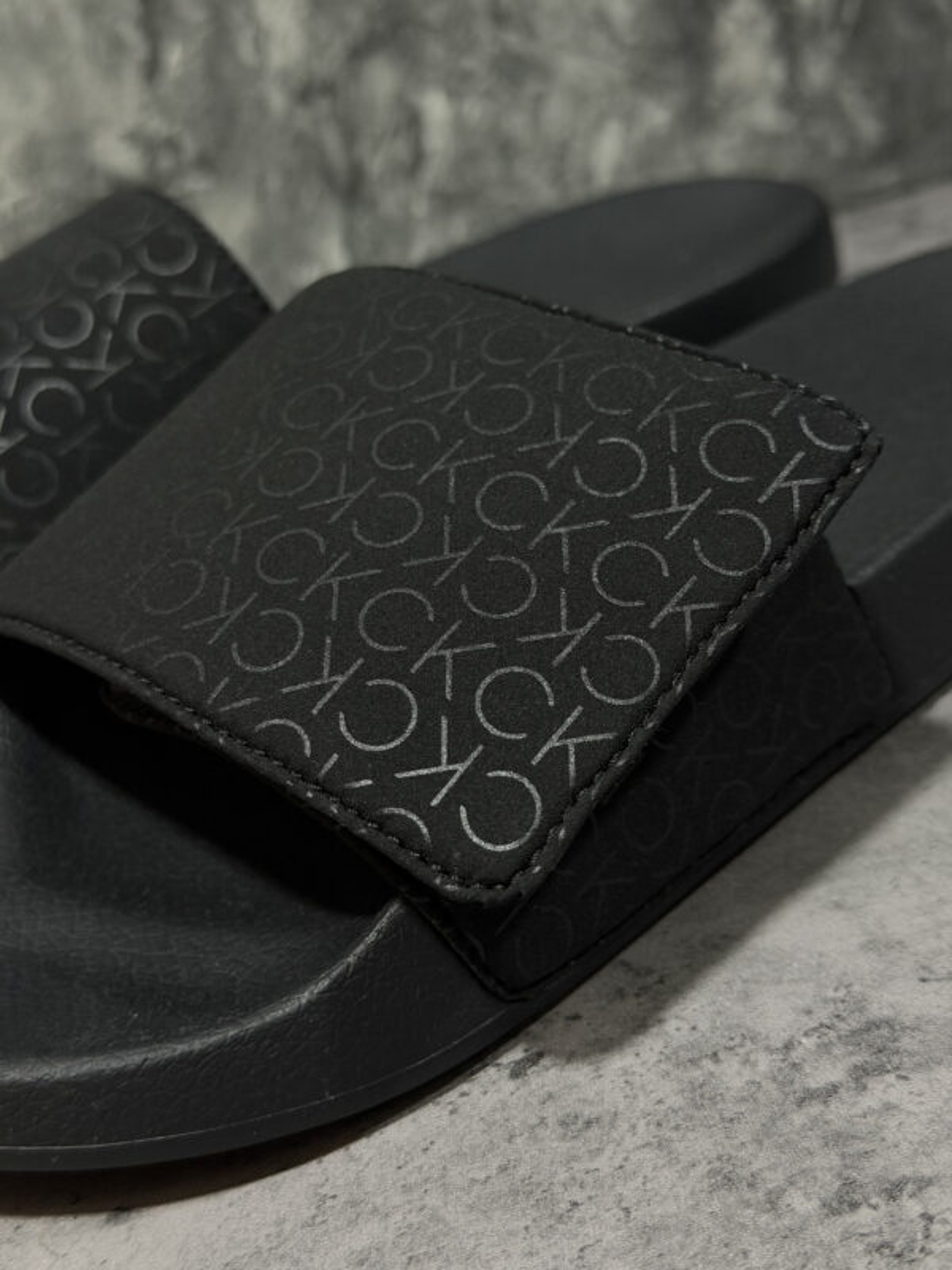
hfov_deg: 30.3
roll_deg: +12.9
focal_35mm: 48
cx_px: 476
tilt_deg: -27.1
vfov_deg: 39.7
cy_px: 635
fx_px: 1760
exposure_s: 1/40
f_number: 1.78
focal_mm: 6.76
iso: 500
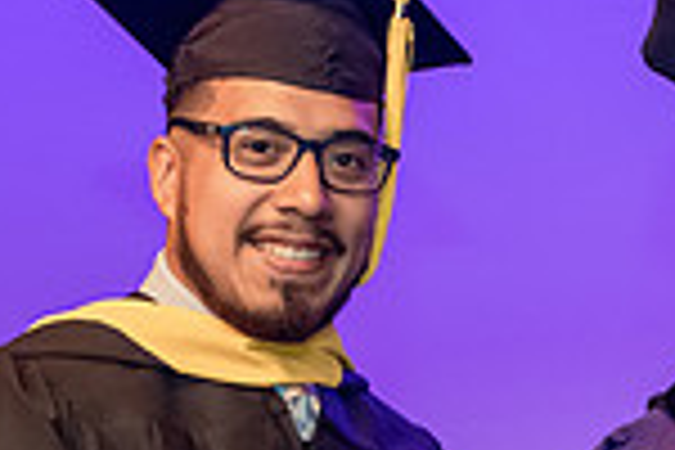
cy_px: 601
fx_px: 5081
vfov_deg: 5.0
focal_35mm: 271
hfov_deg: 7.6
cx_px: 702
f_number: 4
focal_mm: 70
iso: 3200
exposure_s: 1/200
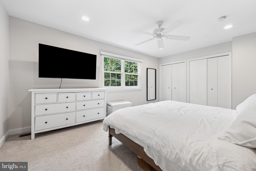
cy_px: 86
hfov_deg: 104.2
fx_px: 100
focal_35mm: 14
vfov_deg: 81.3
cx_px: 128
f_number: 9
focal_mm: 14
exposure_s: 1/10
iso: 250
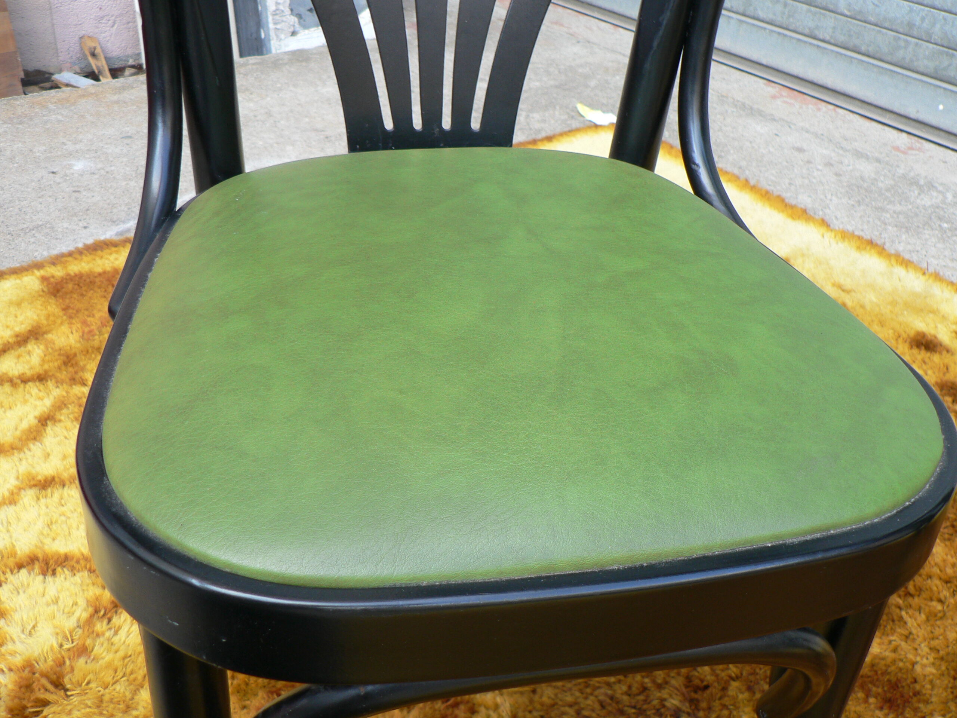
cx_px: 478
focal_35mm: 36
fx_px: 995
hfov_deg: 51.4
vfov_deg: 39.7
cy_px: 359
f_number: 2.8
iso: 80
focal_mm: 6
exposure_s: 1/40
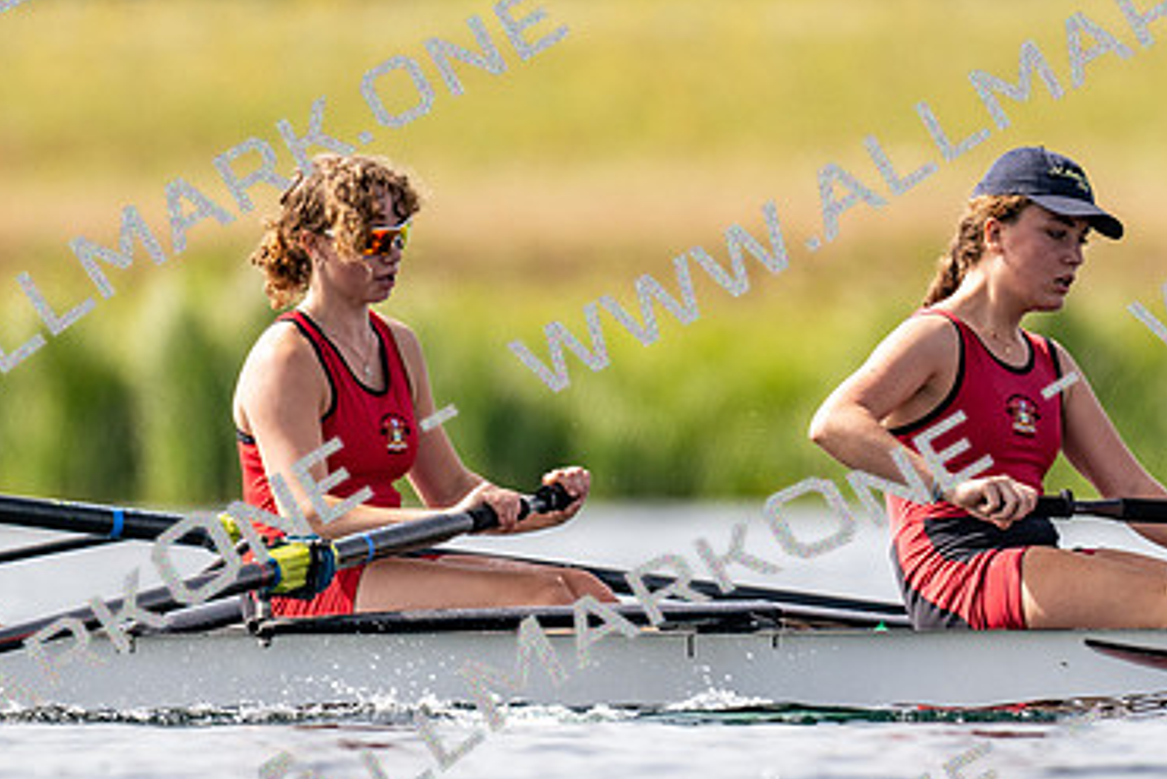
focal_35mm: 1413
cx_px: 899
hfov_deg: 1.5
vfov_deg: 1.0
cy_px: 402
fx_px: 45820
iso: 200
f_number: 4
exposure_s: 1/2500
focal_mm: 600
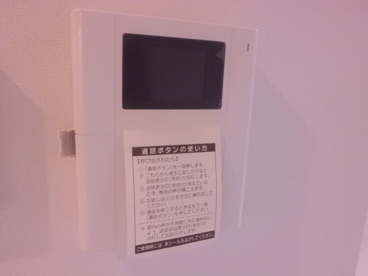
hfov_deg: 67.3
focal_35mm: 26
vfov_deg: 53.1
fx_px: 276
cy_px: 138
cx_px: 184
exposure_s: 1/100
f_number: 2.8
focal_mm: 4.7
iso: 400
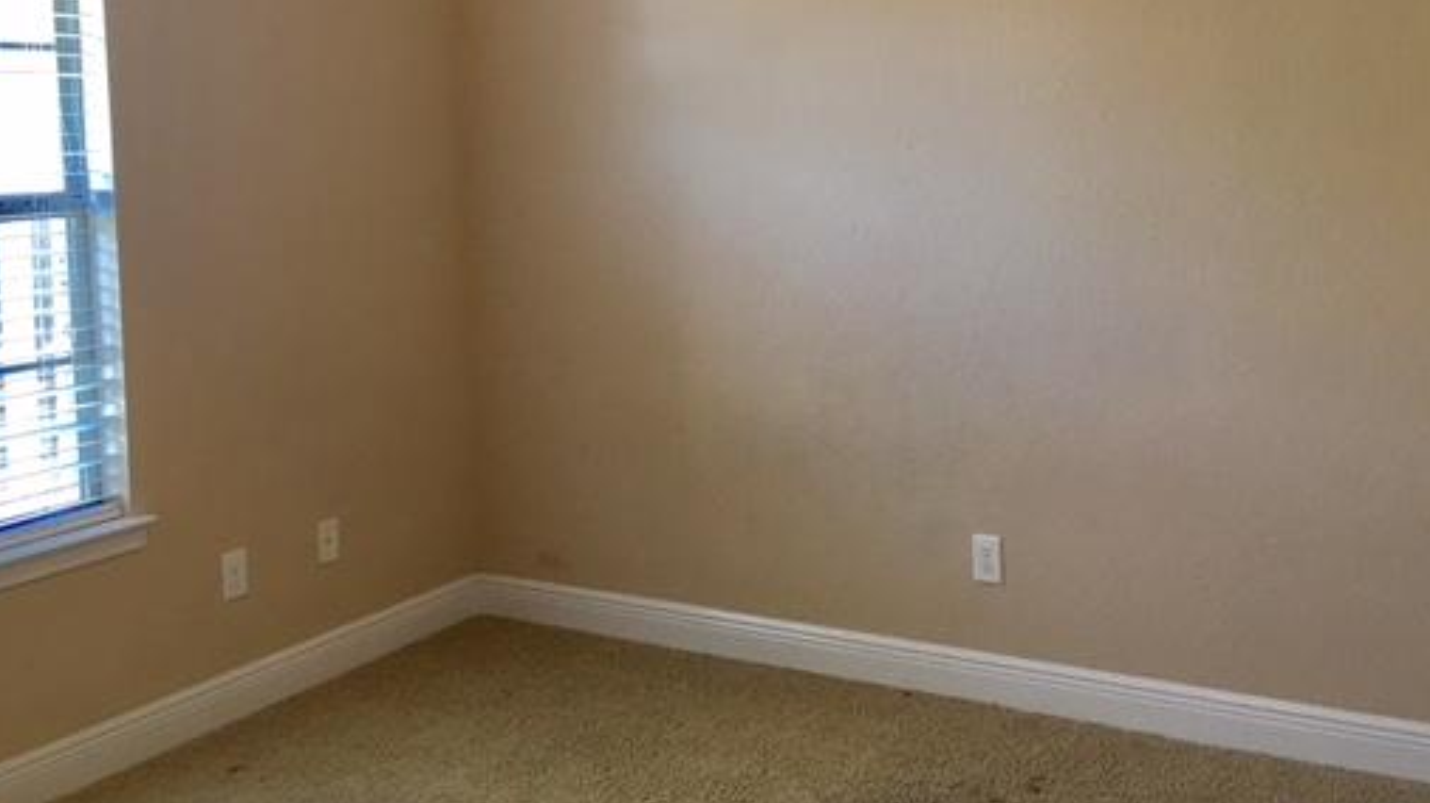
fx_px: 1516
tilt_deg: -2.8
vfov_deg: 29.3
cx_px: 780
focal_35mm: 40
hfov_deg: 50.4
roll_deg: +1.5
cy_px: 218
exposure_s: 1/15
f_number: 2.2
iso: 25
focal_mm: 4.15
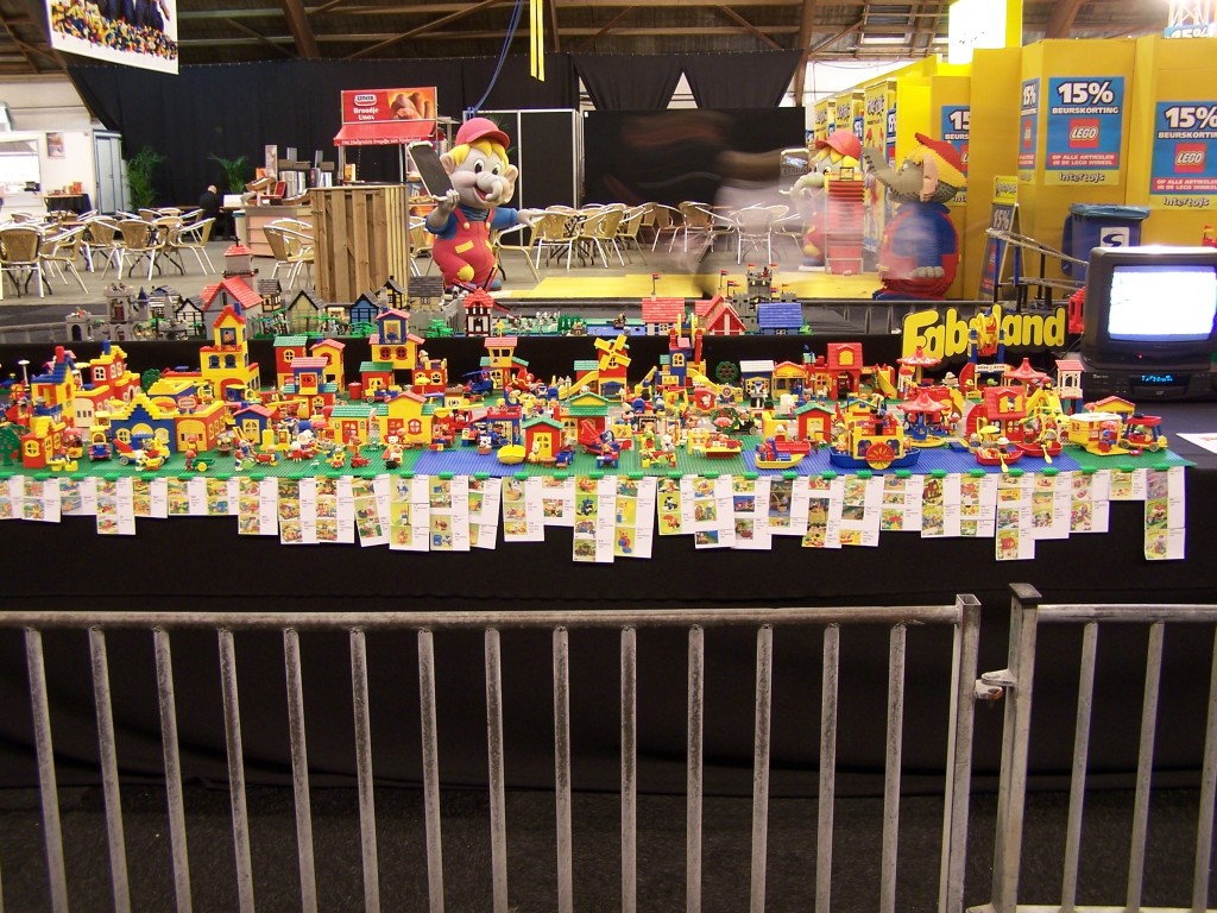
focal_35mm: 38
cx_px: 608
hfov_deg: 49.0
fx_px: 1336
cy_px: 456
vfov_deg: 37.7
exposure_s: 1/2
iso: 80
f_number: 2.8
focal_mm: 6.3
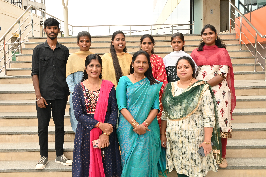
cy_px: 88
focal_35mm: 39
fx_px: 288
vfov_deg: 34.2
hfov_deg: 49.6
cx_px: 133
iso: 800
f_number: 20
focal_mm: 26
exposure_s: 1/125
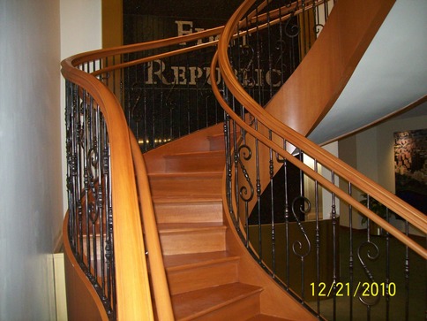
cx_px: 214
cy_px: 160
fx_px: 444
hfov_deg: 51.4
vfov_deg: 39.7
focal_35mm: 36
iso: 200
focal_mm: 6
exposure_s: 1/64
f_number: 2.7
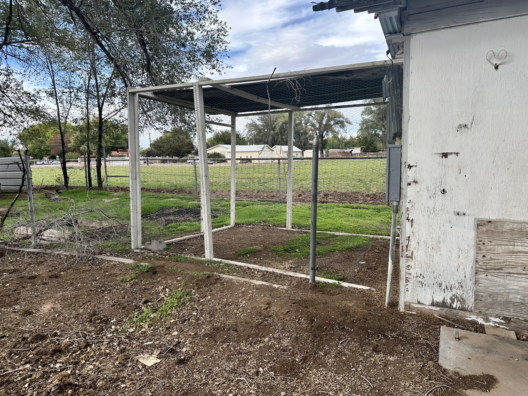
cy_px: 198
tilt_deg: -6.6
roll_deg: +1.4
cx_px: 264
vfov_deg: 56.8
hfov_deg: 71.6
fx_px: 366
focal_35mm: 24
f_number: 1.78
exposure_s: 1/1339
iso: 80
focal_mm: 6.86
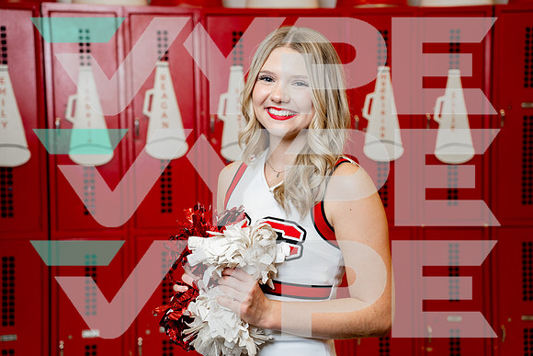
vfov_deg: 21.3
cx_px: 266
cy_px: 178
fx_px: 948
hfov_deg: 31.4
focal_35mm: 64
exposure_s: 1/250
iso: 800
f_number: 4
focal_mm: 64
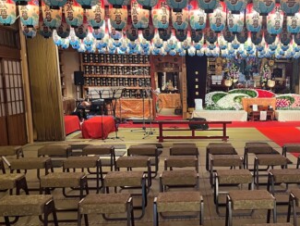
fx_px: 416
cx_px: 240
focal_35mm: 48
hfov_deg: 38.2
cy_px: 155
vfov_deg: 30.0
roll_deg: -0.1
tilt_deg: -10.4
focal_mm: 5.7
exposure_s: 1/40
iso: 400
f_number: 1.5
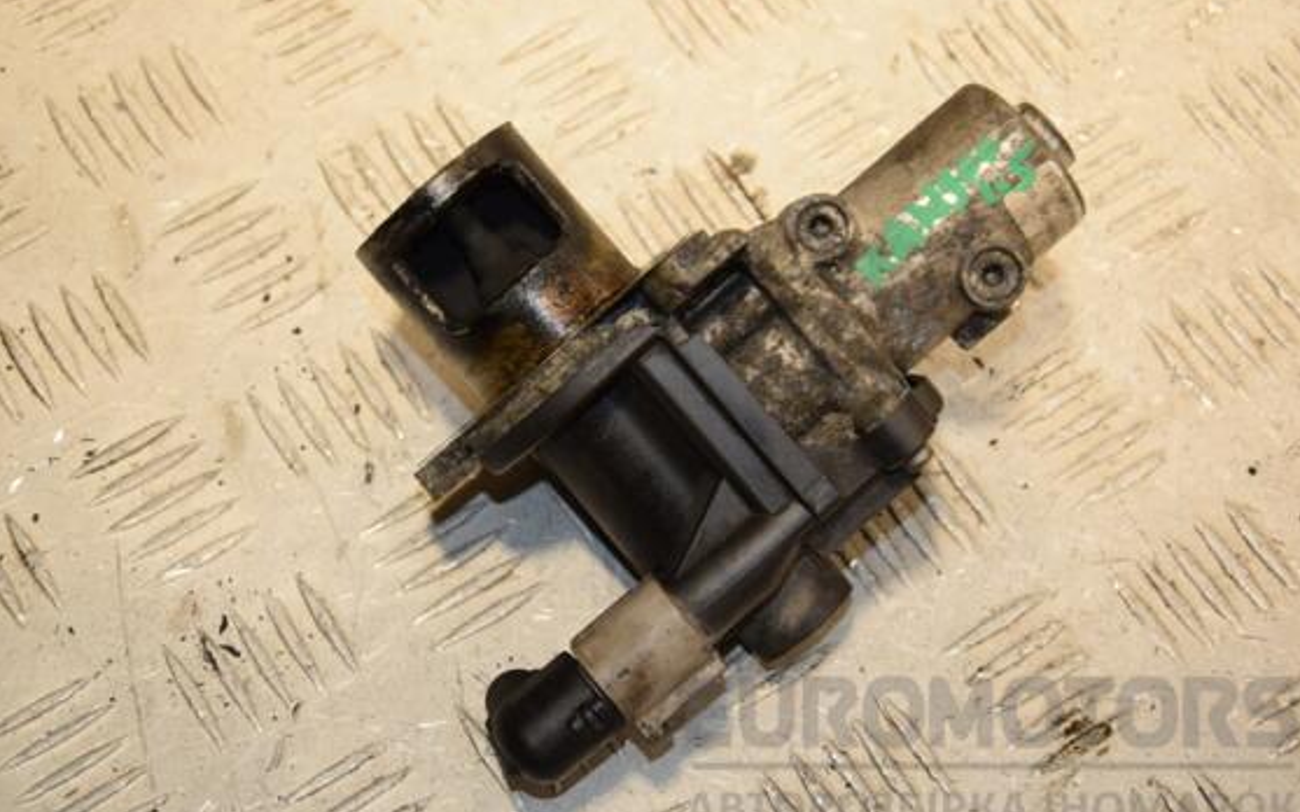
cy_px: 401
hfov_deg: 26.2
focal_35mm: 79
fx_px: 2799
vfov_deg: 16.5
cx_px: 642
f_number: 5.6
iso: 800
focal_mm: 48
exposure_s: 1/200
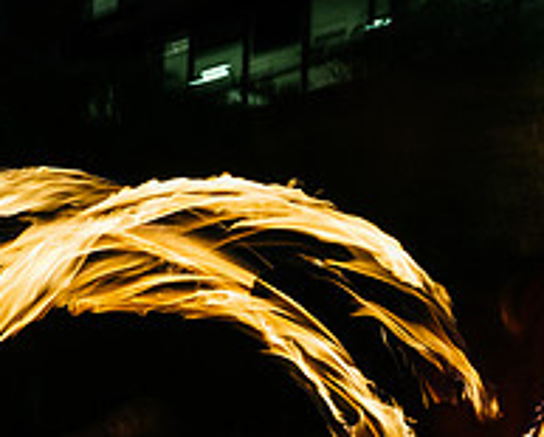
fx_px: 2112
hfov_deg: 14.3
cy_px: 418
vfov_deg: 11.7
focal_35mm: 131
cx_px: 636
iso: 200
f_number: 8
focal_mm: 32
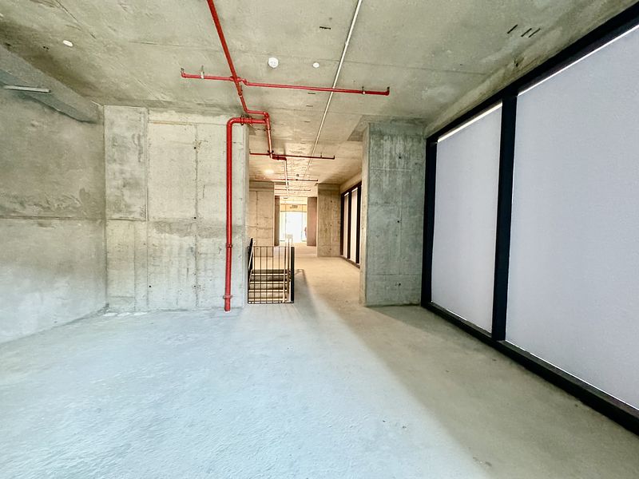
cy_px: 240
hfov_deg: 102.1
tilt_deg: -2.4
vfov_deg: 85.7
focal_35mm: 14
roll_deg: -0.7
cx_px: 320
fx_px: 258
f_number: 2.2
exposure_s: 1/50
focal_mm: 2.22
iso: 800
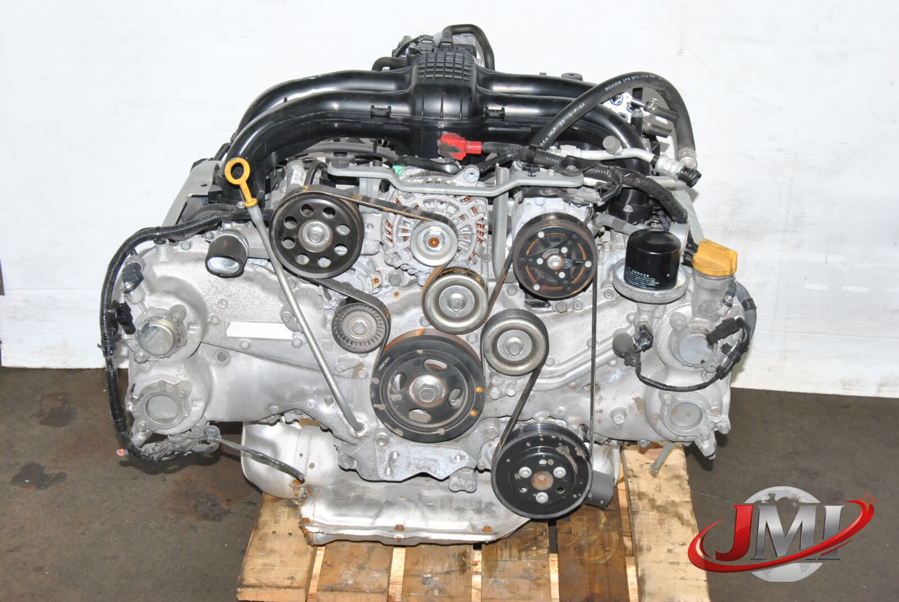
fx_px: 1425
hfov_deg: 35.0
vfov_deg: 23.8
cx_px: 450
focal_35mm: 57
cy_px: 301
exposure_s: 1/200
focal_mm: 38
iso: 800
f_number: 10
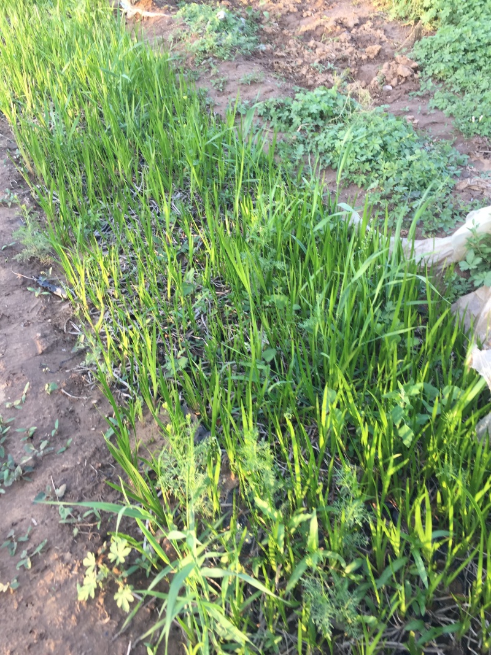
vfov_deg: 61.7
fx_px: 549
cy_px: 328
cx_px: 246
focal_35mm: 29
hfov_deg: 48.2
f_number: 2.2
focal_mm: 4.15
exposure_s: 1/100
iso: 40
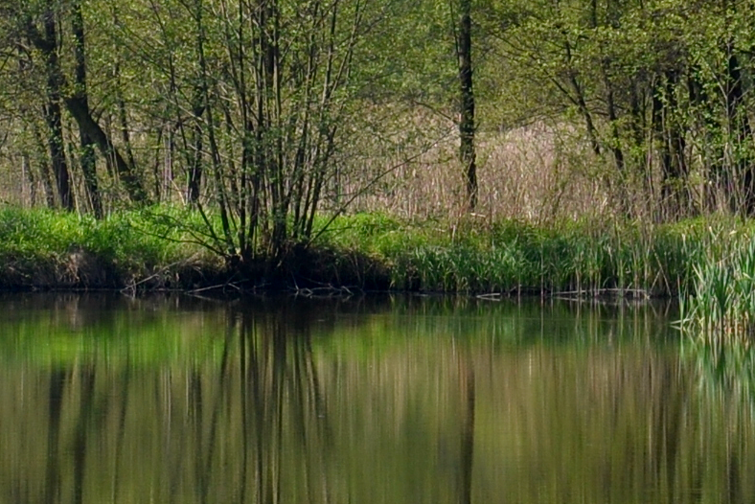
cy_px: -181
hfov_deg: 4.7
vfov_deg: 3.2
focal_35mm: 434
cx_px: -172
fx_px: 9105
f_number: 5.6
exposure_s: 1/500
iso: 100
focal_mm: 66
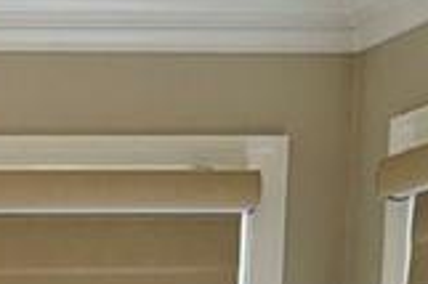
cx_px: -548
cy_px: 832
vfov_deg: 7.6
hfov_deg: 11.2
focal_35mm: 159
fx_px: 1888
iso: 50
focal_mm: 6.76
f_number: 1.78
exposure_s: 1/193
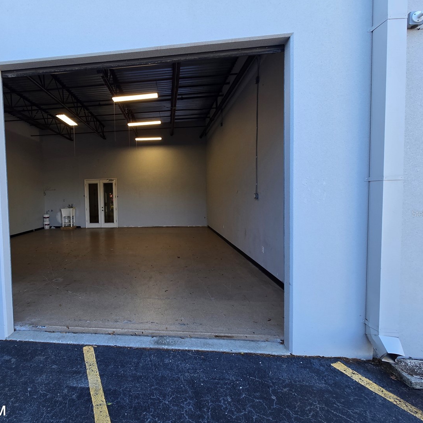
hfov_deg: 80.7
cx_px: 136
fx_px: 235
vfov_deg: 84.0
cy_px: 213
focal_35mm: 17
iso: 50
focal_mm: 2.2
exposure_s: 1/147
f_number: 2.2
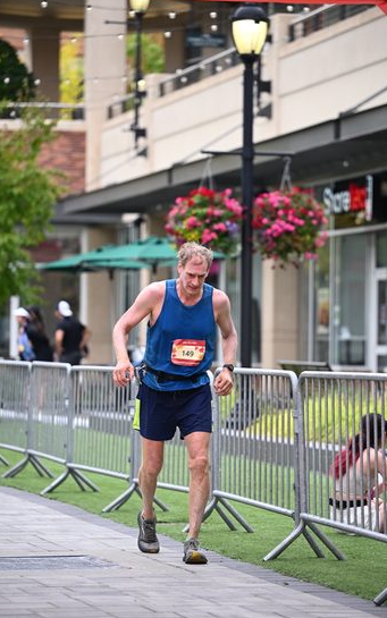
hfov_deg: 9.1
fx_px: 2428
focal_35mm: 144
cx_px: 201
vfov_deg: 14.5
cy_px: 308
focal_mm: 140
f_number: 2.8
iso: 640
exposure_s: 1/1600
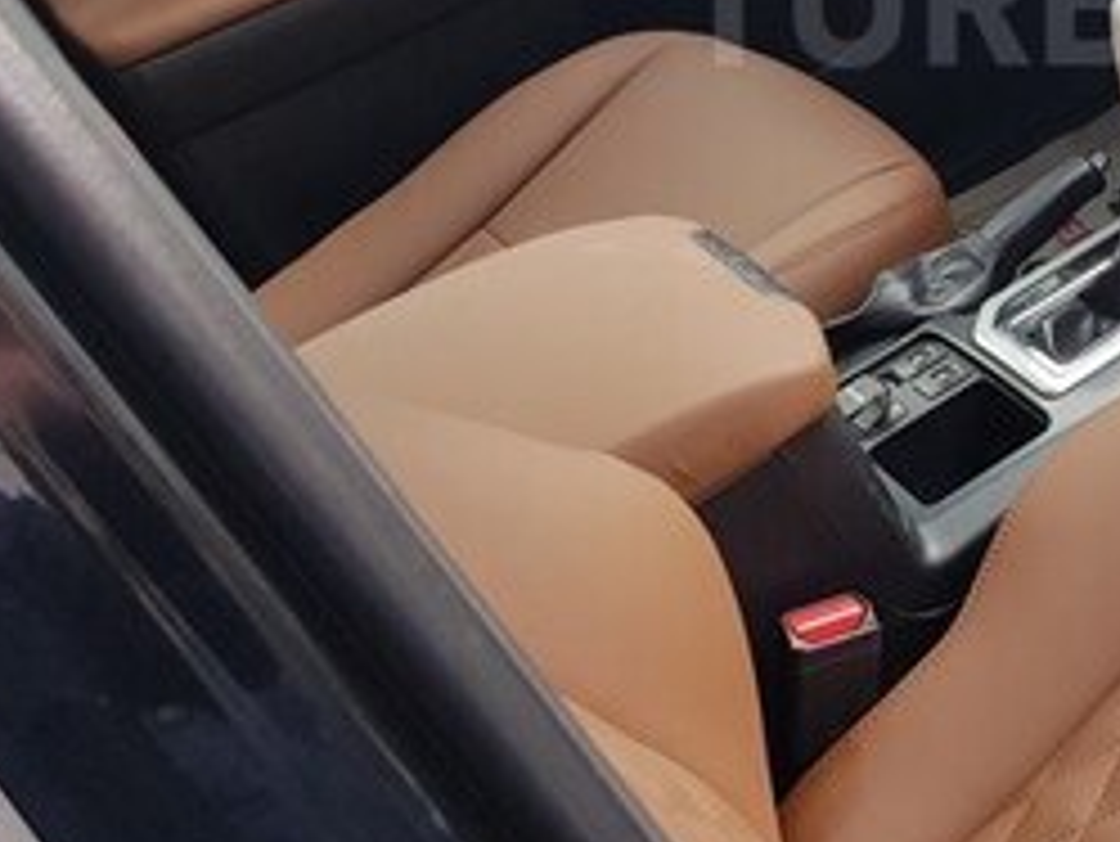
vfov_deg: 20.6
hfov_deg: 26.5
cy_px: -2
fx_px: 2234
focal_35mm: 69
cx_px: 1138
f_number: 1.7
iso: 40
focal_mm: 4.2
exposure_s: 1/126
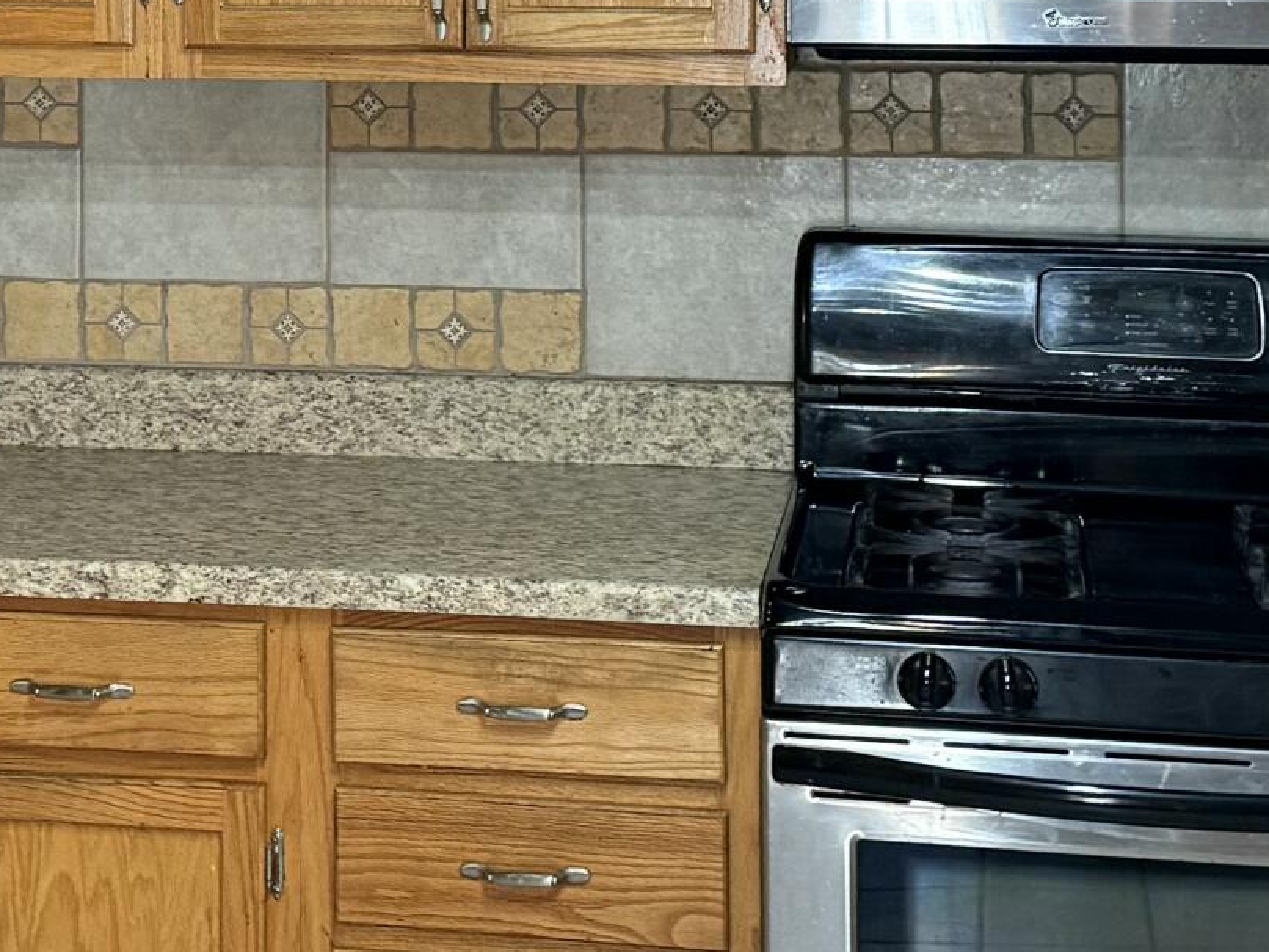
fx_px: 3263
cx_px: 351
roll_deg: -0.4
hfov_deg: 21.9
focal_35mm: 89
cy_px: -141
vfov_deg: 16.0
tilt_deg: +0.7
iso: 320
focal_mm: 6.76
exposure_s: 1/60
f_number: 1.78
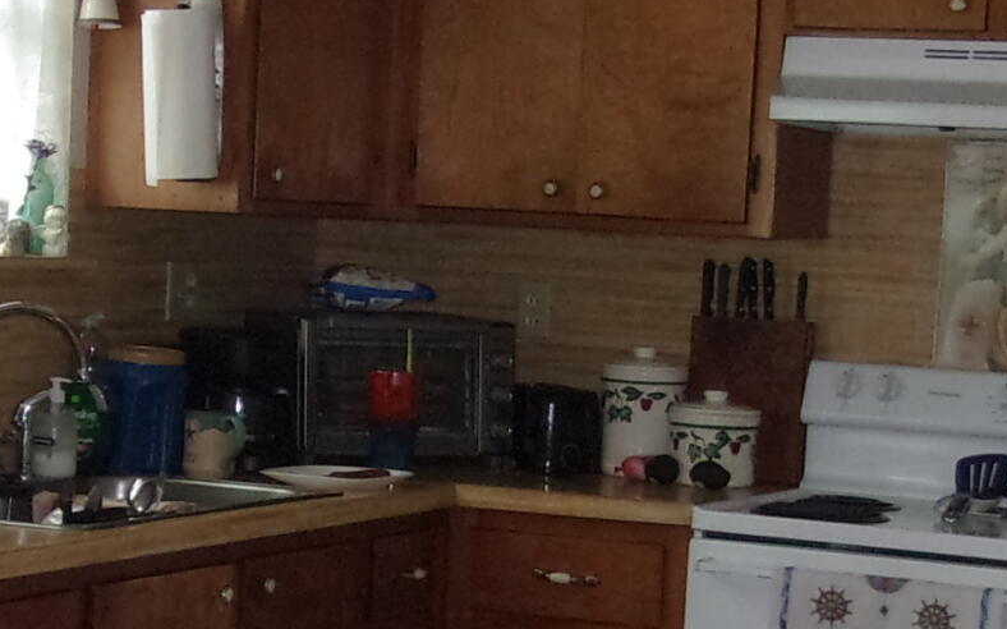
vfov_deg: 12.0
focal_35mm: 109
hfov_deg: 19.1
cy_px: 482
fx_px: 2991
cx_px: 455
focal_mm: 4.9
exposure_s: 1/34
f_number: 3
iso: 200
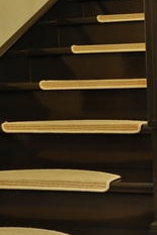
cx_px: 186
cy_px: 31
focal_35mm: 108
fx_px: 707
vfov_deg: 18.7
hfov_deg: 12.4
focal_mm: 28
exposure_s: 1/5
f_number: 8
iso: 800
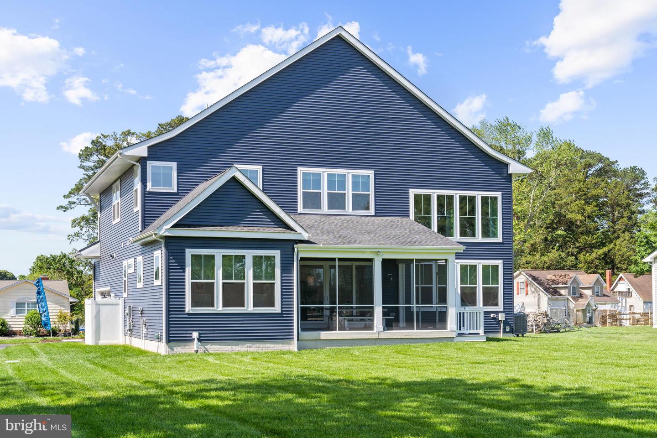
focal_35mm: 48
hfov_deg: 41.1
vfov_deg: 28.1
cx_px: 328
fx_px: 876
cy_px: 219
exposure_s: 1/250
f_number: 8
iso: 160
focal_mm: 48
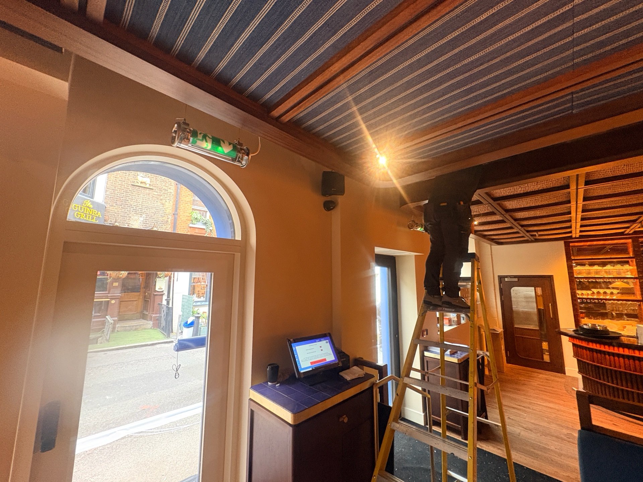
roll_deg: +0.5
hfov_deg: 102.1
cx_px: 322
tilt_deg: +8.1
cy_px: 241
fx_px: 260
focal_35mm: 14
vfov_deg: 85.7
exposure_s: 1/50
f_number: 2.2
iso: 400
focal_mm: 2.22
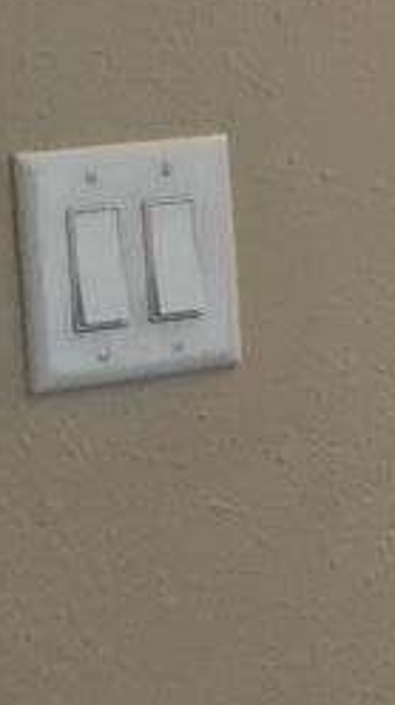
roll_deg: -1.0
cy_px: 529
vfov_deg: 10.3
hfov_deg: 5.0
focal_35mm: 208
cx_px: 1728
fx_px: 3884
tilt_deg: -12.7
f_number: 2.2
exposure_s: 1/60
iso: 32
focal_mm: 4.15
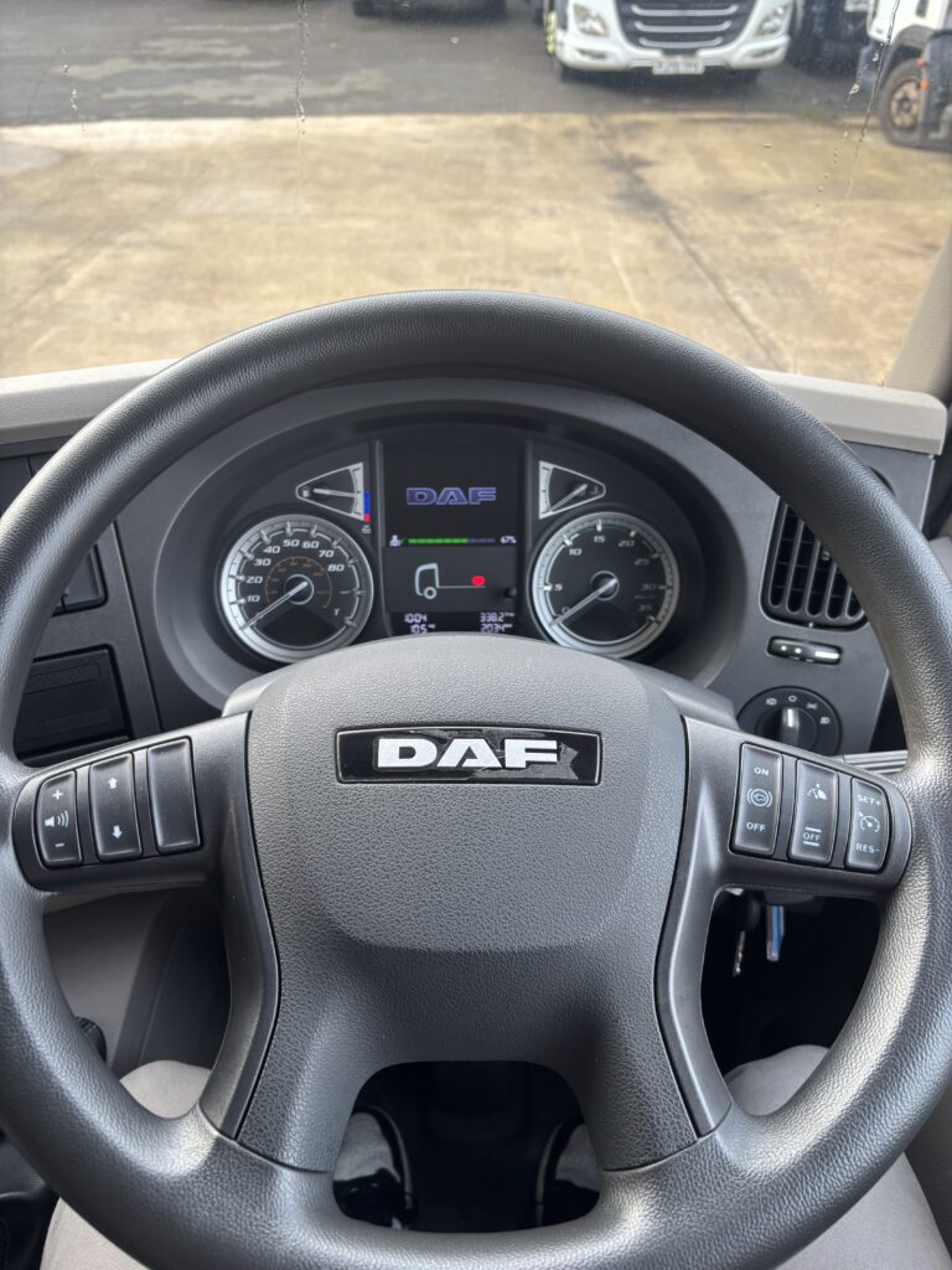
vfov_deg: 67.3
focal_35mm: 26
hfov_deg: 53.1
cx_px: 476
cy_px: 635
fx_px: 953
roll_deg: +0.6
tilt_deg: -38.3
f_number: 1.6
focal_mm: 5.96
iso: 50
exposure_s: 1/121
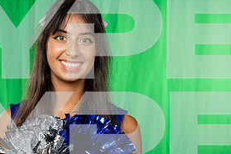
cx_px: 53
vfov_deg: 12.1
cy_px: 136
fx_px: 725
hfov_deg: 18.0
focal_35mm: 113
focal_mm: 54
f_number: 5
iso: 160
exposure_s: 1/250
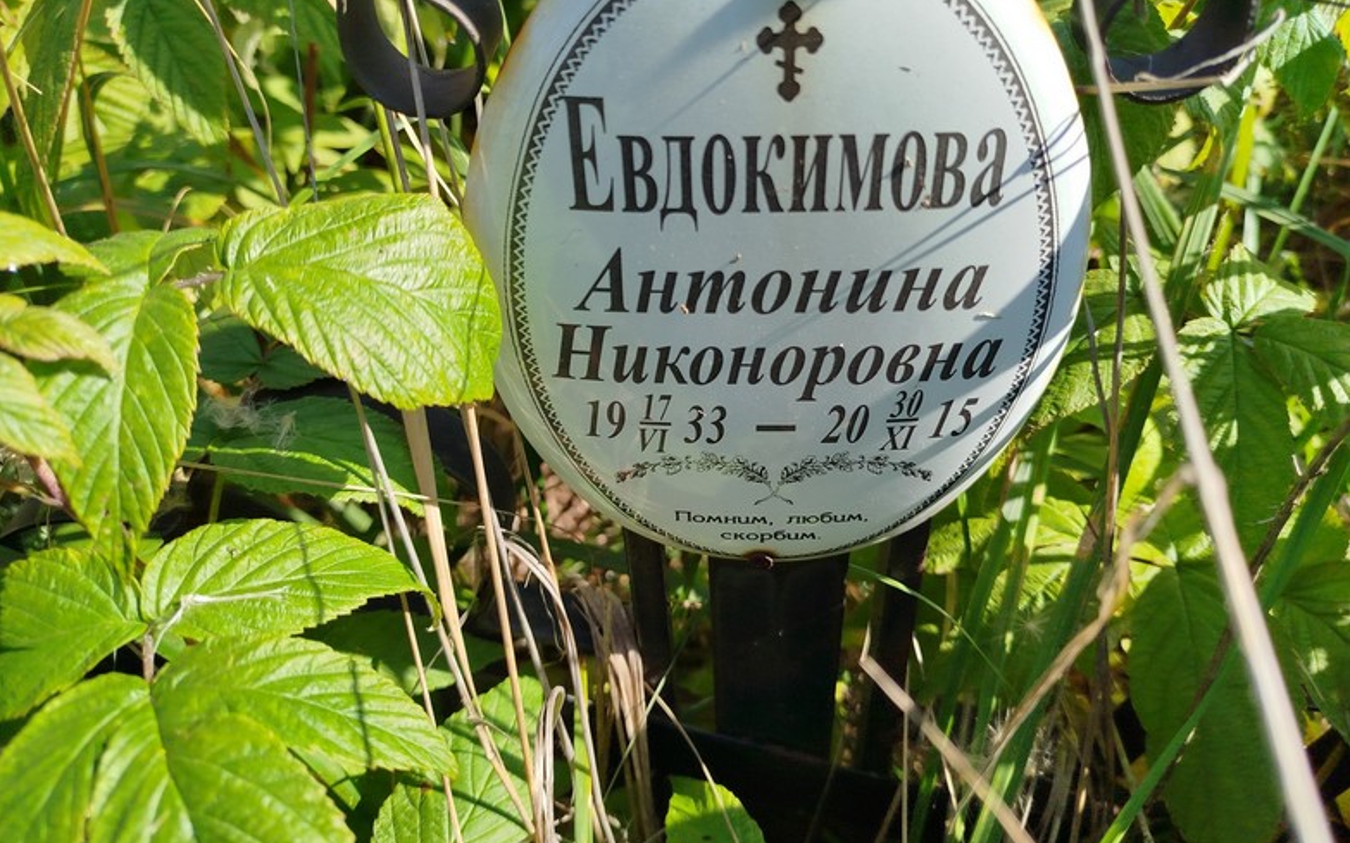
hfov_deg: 70.4
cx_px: 688
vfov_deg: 47.5
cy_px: 374
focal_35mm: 26
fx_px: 956
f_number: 1.7
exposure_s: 1/572
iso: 50
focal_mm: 5.31
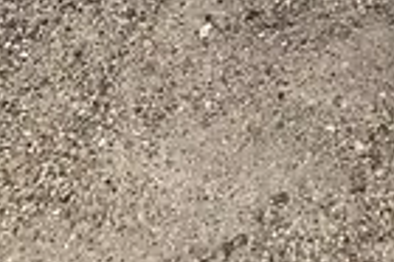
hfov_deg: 12.5
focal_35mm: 153
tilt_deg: -16.4
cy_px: -728
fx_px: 1673
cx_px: 664
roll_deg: +1.1
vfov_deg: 7.1
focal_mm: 3.99
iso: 32
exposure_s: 1/694
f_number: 1.8
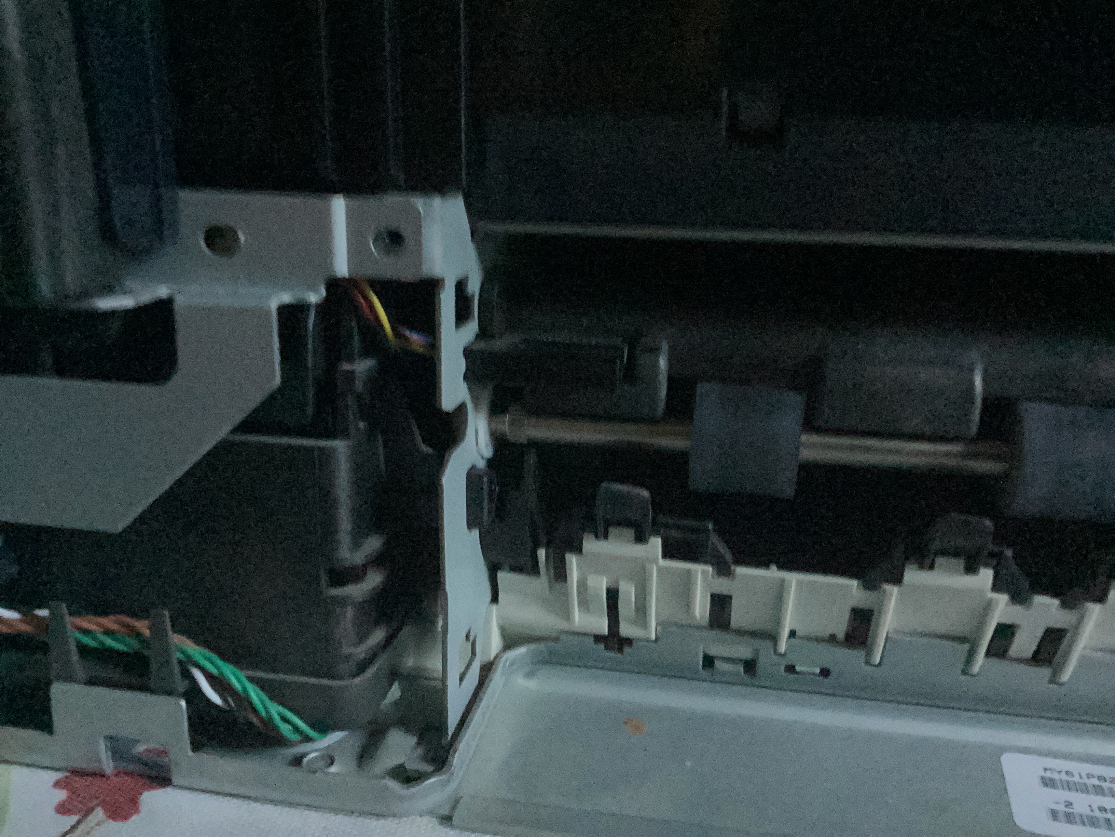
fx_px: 999
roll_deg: +0.4
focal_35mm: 31
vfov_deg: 45.4
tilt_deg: -15.5
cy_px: 418
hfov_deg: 58.4
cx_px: 558
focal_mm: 3.3
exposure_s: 1/24
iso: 640
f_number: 2.4
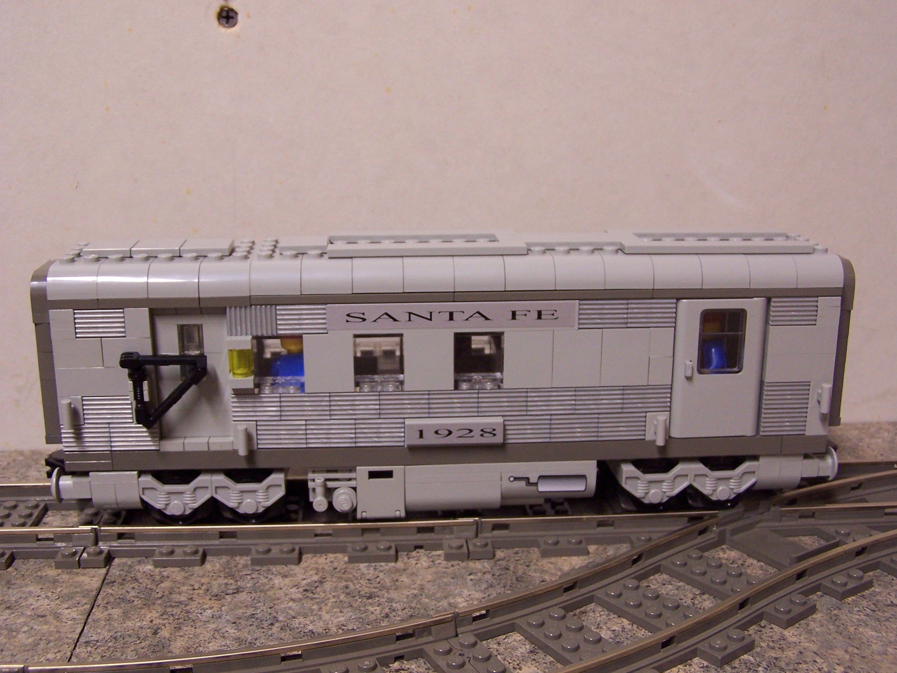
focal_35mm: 43
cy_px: 336
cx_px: 448
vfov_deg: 33.6
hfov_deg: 43.9
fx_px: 1114
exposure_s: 1/8
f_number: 2.8
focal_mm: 7.1
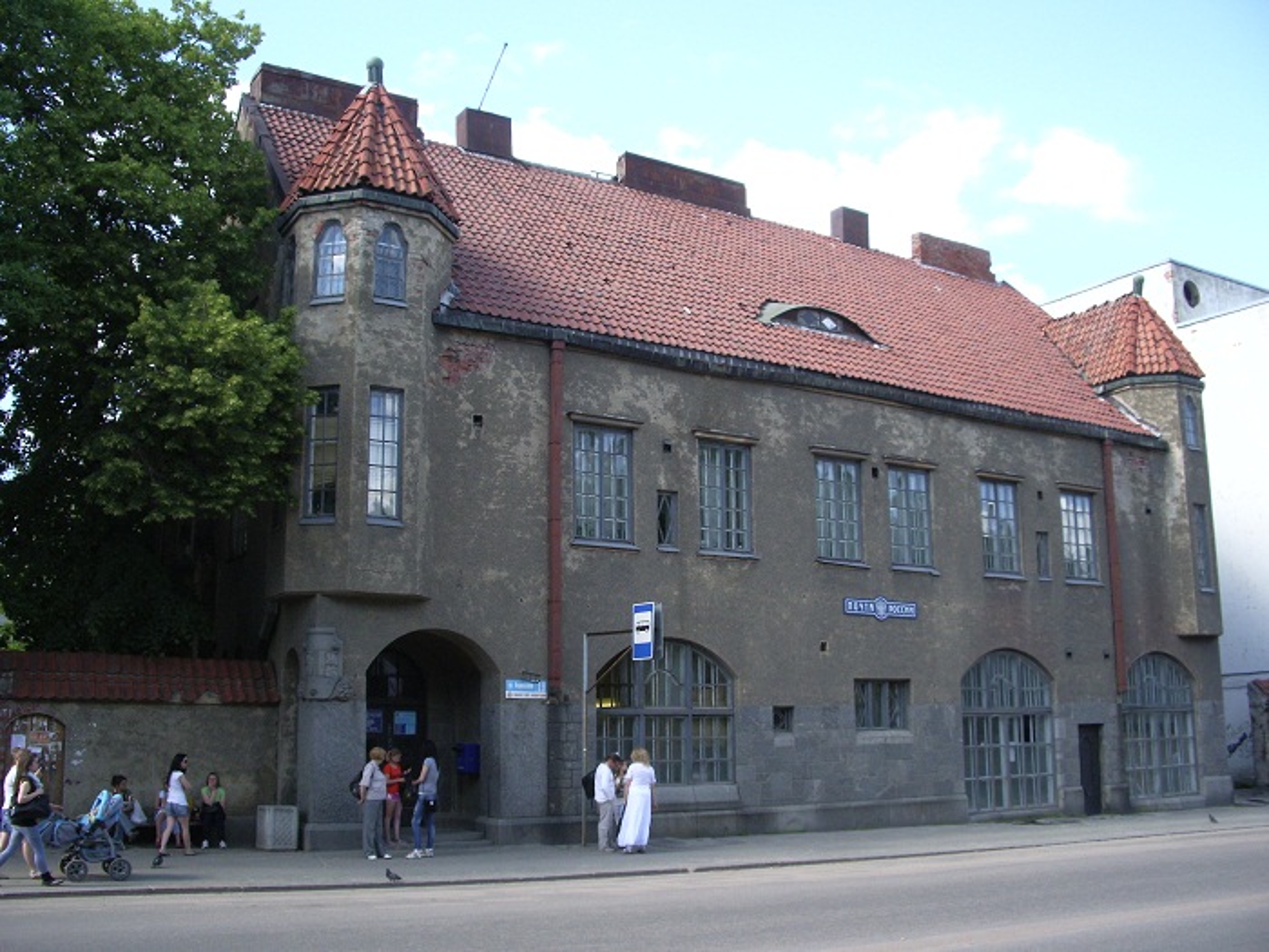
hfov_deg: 52.6
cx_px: 634
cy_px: 476
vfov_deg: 40.7
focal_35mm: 35
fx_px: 1283
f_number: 4.3
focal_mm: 5.8
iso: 80
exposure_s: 1/160
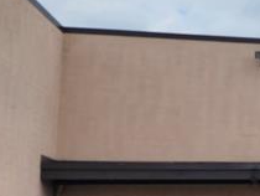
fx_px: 842
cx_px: 622
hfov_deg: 13.2
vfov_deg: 13.2
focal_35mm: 112
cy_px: 145
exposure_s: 1/1304
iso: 12
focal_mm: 6.4
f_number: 1.8
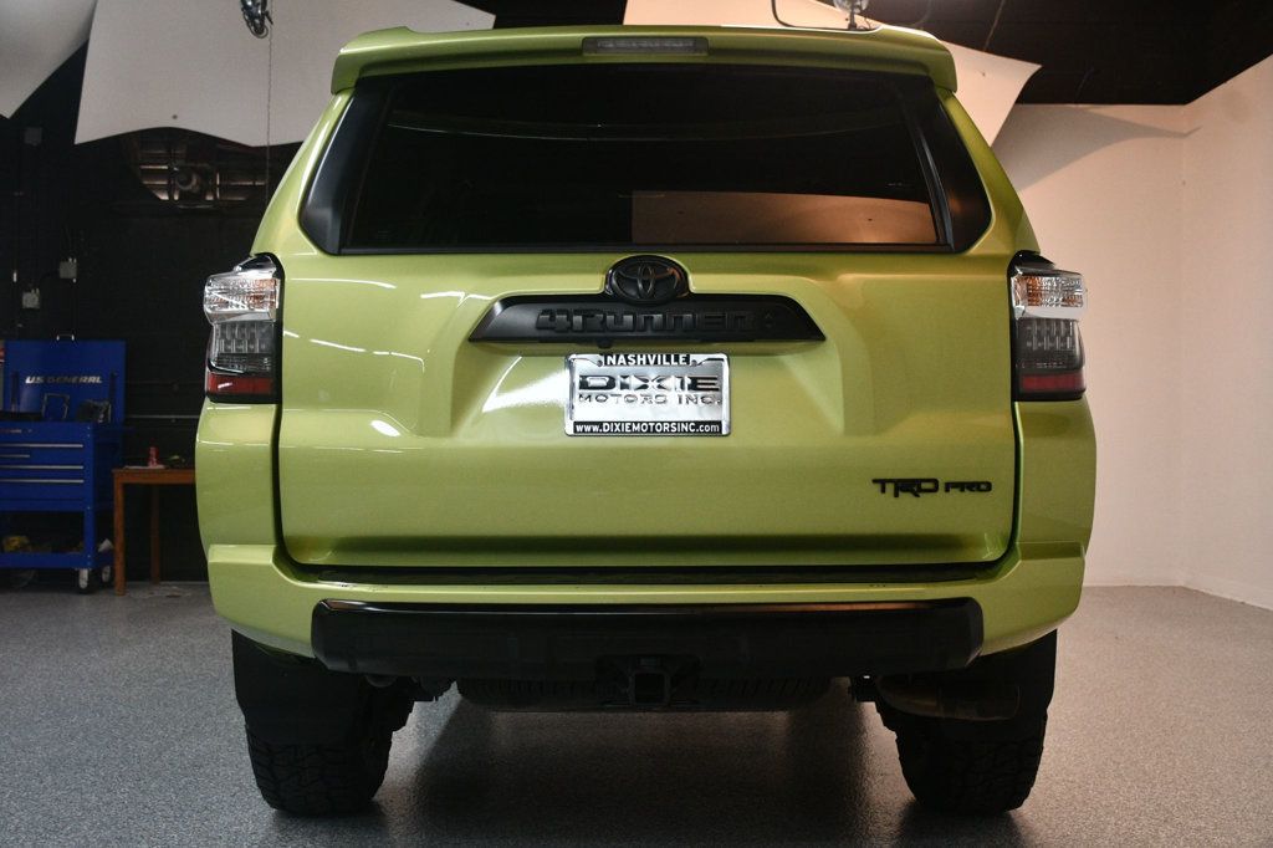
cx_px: 636
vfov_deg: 33.4
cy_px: 424
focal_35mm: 40
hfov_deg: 48.5
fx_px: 1414
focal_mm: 27
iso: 1100
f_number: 4
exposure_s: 1/125
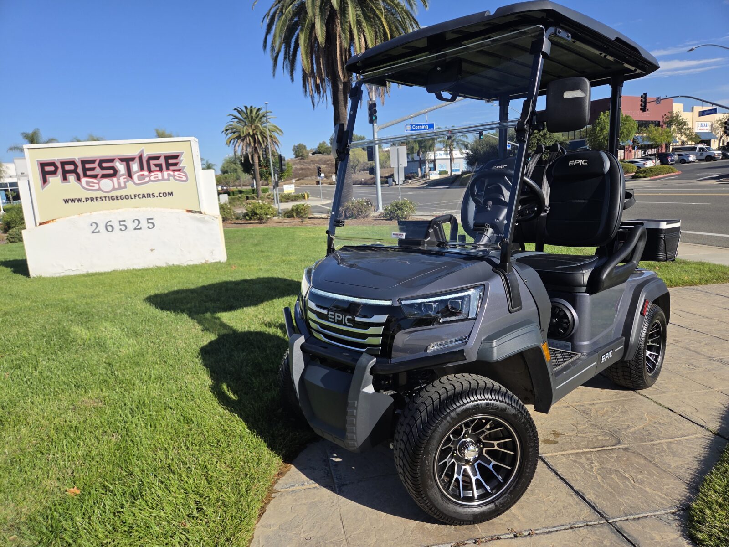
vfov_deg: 58.9
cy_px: 274
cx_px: 364
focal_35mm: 23
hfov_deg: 73.9
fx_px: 484
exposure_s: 1/6034
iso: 80
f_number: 1.8
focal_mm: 5.4
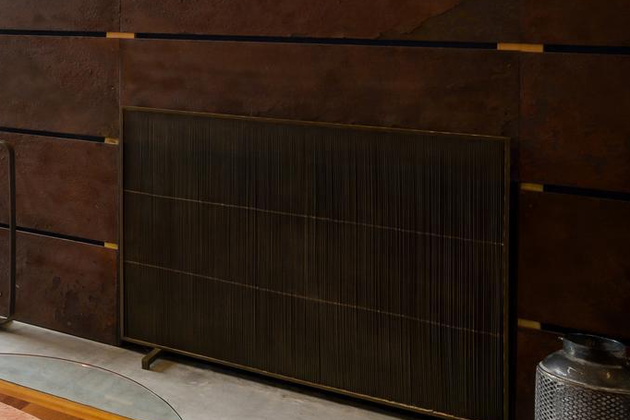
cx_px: -250
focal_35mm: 54
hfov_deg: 28.1
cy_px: 11
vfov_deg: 24.1
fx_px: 945
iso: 800
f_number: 13
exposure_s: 1/640
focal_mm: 18
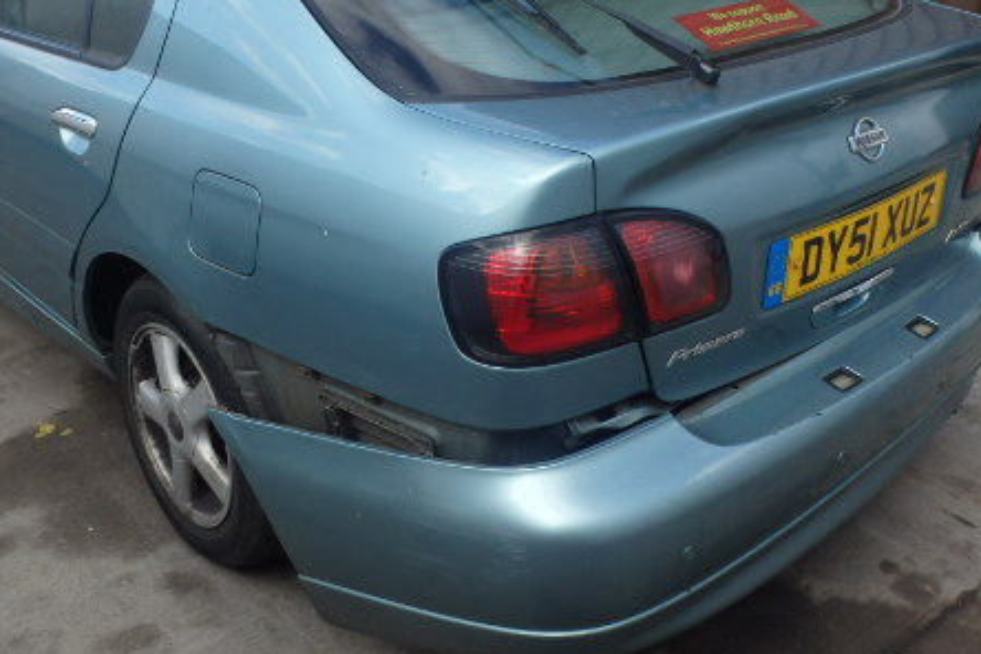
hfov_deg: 46.3
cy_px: 205
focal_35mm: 42
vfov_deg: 31.6
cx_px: 420
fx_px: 1144
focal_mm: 5
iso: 125
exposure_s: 1/250
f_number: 3.9
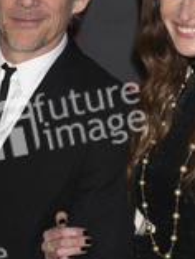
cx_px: 109
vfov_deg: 6.7
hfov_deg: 5.1
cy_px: 205
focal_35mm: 293
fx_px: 2198
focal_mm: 120
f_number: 5.6
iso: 400
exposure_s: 1/200
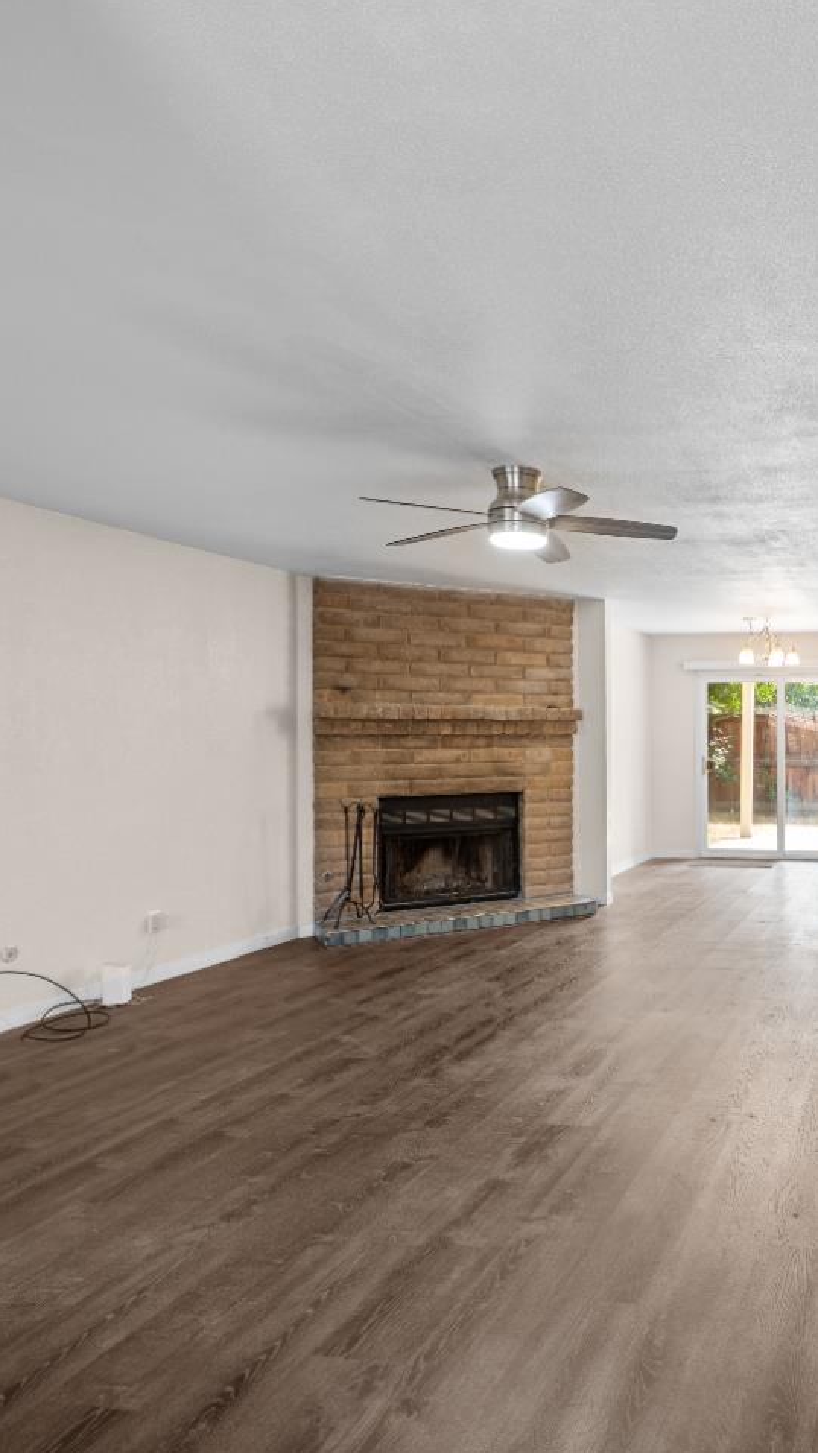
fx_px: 887
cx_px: 786
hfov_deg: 43.6
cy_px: 731
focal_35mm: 23
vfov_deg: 78.7
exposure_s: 1
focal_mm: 14
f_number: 9
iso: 250
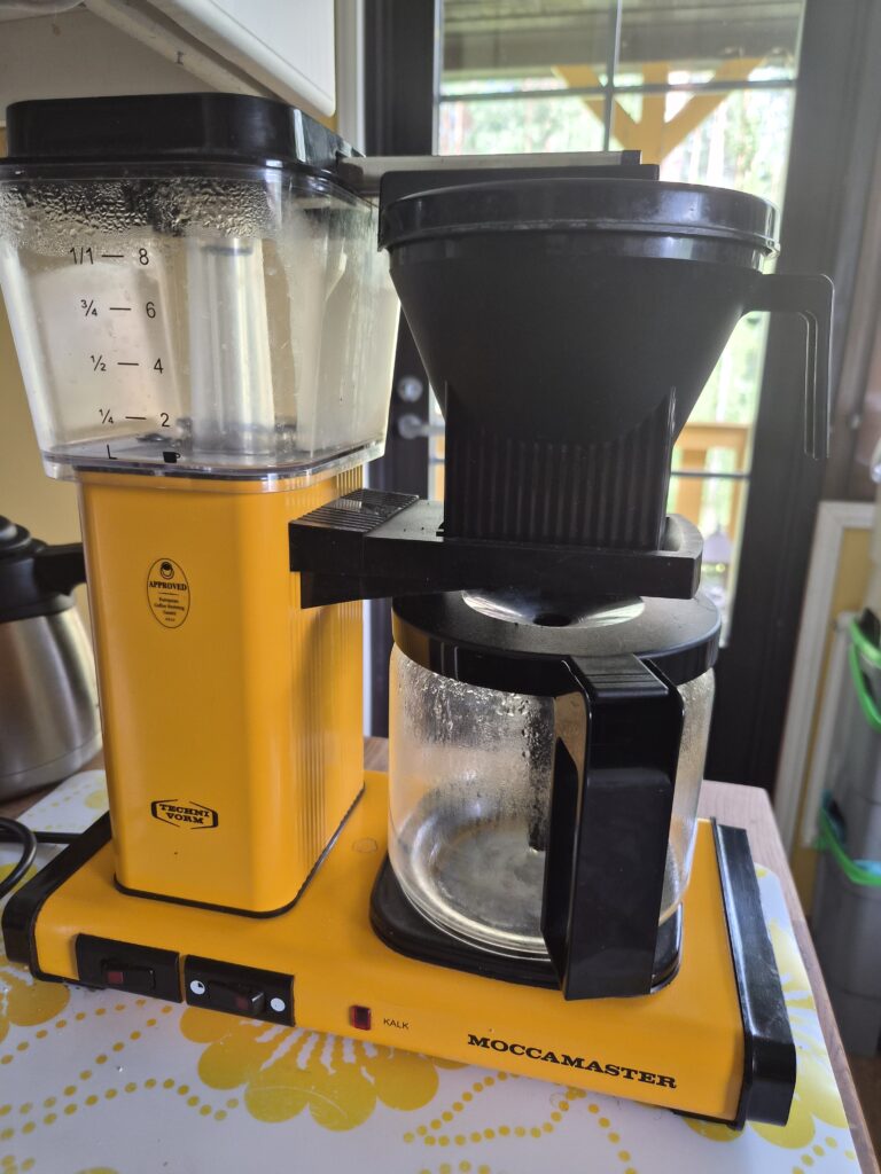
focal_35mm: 23
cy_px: 587
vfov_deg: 73.9
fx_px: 780
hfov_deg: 58.9
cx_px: 440
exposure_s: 1/100
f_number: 1.8
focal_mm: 5.4
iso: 200
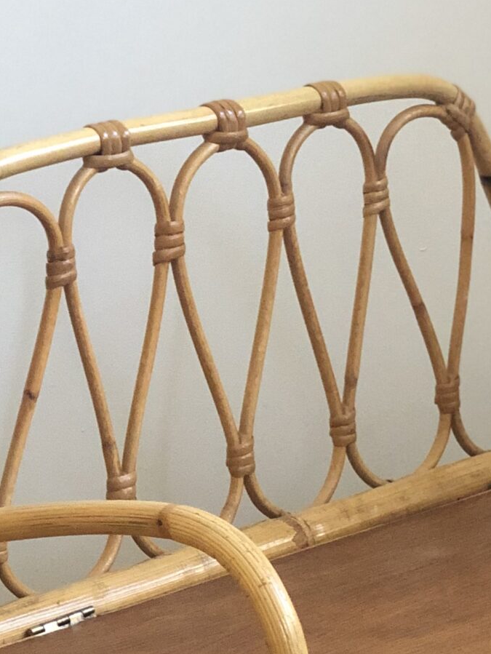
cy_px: 740
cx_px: 407
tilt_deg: -21.5
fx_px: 2797
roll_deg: -0.4
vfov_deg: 13.1
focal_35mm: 148
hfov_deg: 10.0
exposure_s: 1/13
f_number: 2.4
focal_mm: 6
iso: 160
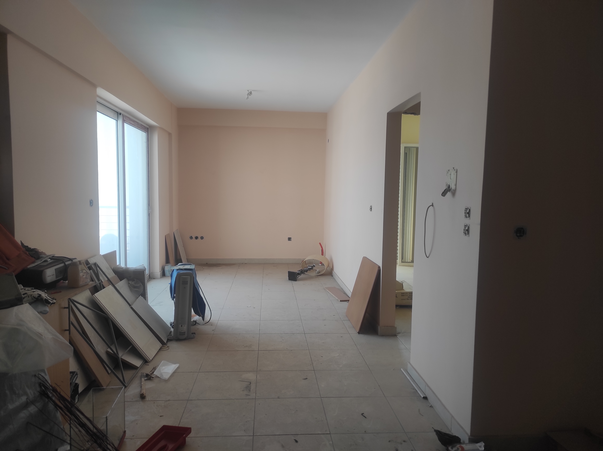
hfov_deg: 69.4
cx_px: 302
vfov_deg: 54.8
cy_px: 226
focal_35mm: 25
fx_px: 435
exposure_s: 1/120
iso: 101
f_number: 1.89
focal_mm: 5.43
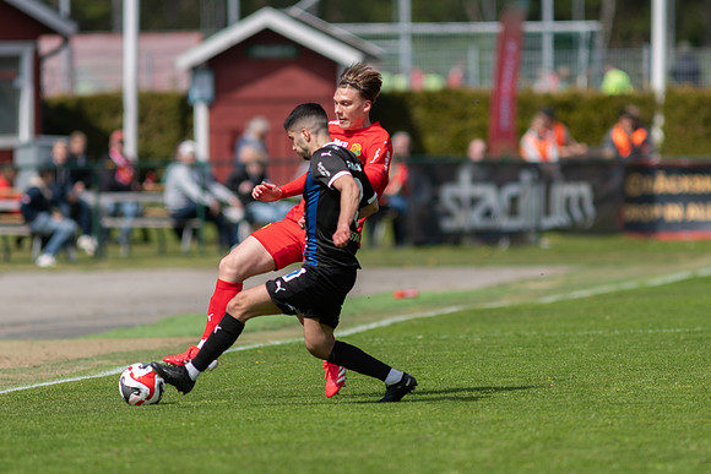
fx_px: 9240
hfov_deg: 4.4
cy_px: 237
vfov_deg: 2.9
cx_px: 356
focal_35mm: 468
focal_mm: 300
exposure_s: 1/2000
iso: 100
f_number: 3.2
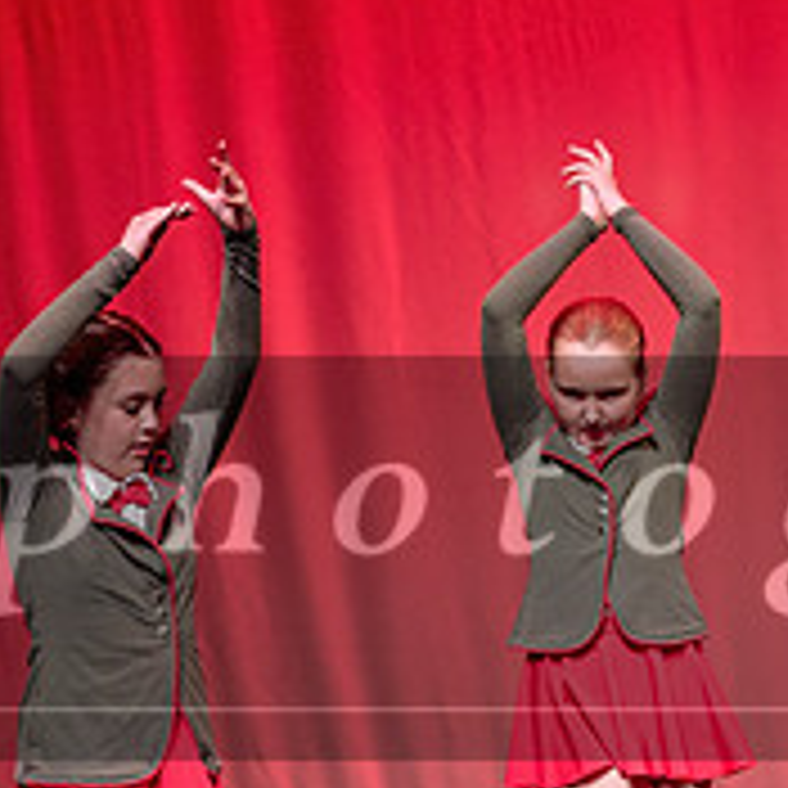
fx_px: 11255
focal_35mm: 437
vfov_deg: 4.0
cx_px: 783
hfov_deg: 4.0
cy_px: 529
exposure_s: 1/640
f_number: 2.8
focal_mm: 155
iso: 1250
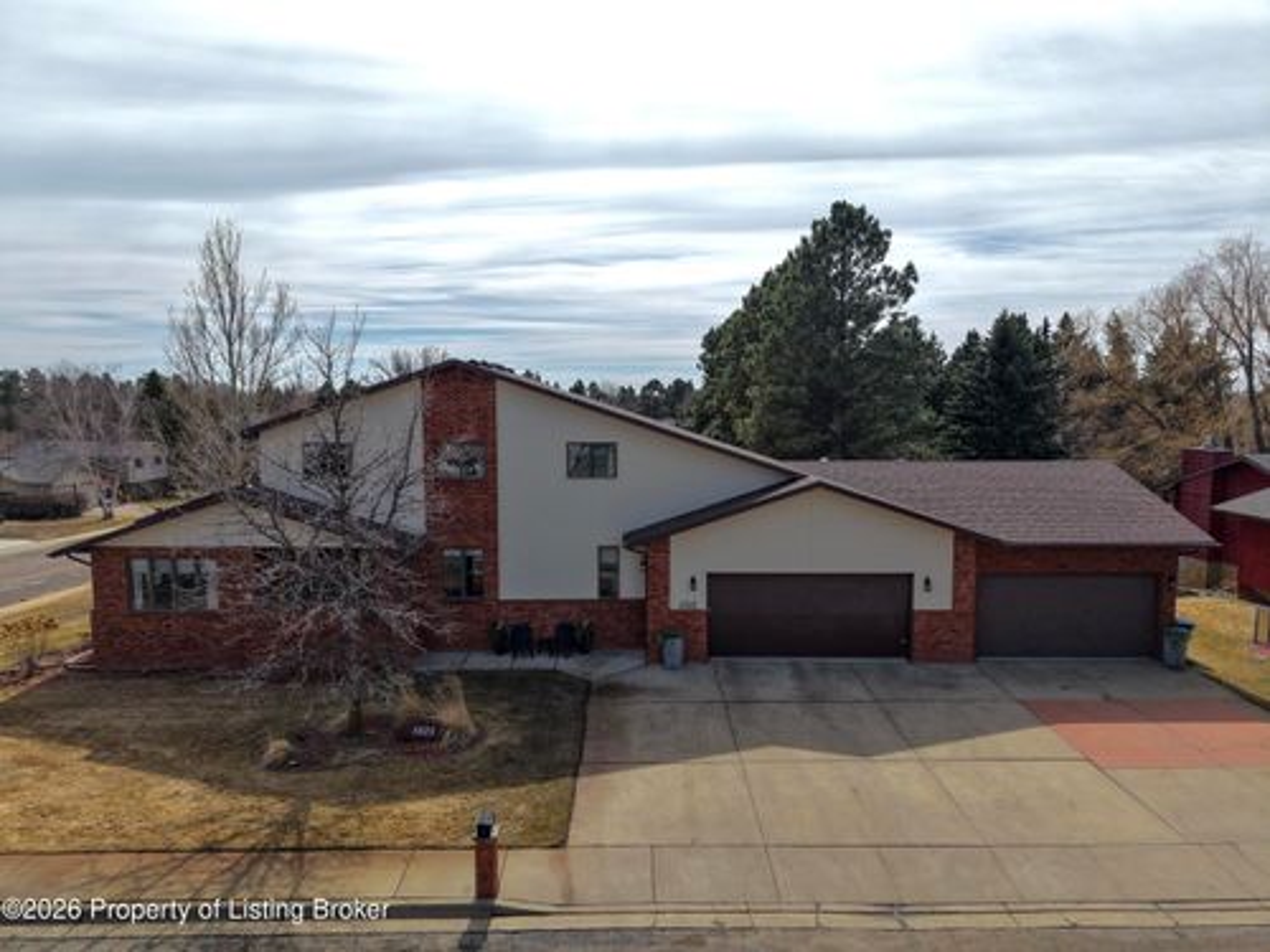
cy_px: 476
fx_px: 881
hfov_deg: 71.6
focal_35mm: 24
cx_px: 635
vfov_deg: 56.8
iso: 200
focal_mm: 8.67
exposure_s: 1/6400
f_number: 1.8
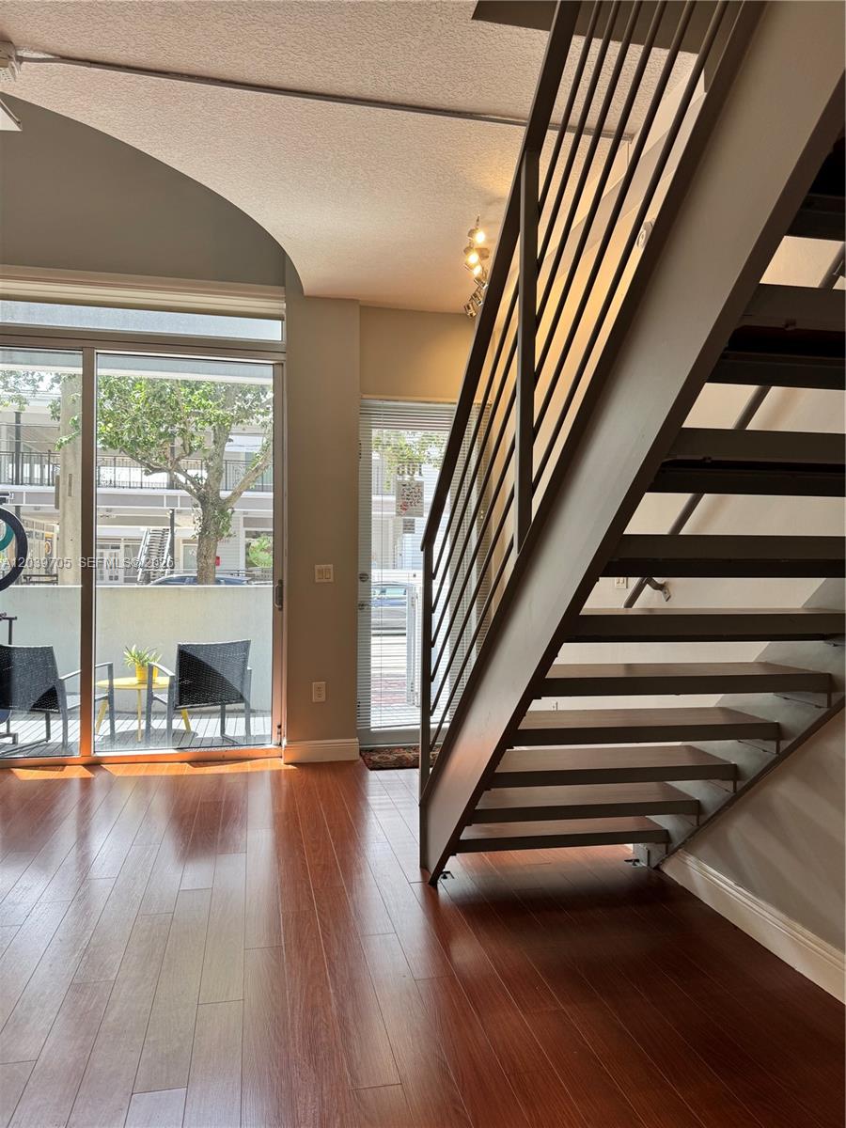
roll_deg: -0.7
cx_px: 423
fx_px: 782
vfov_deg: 71.6
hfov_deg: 56.8
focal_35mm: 24
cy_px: 564
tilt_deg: -0.2
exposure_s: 1/121
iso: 64
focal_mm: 6.76
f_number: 1.78
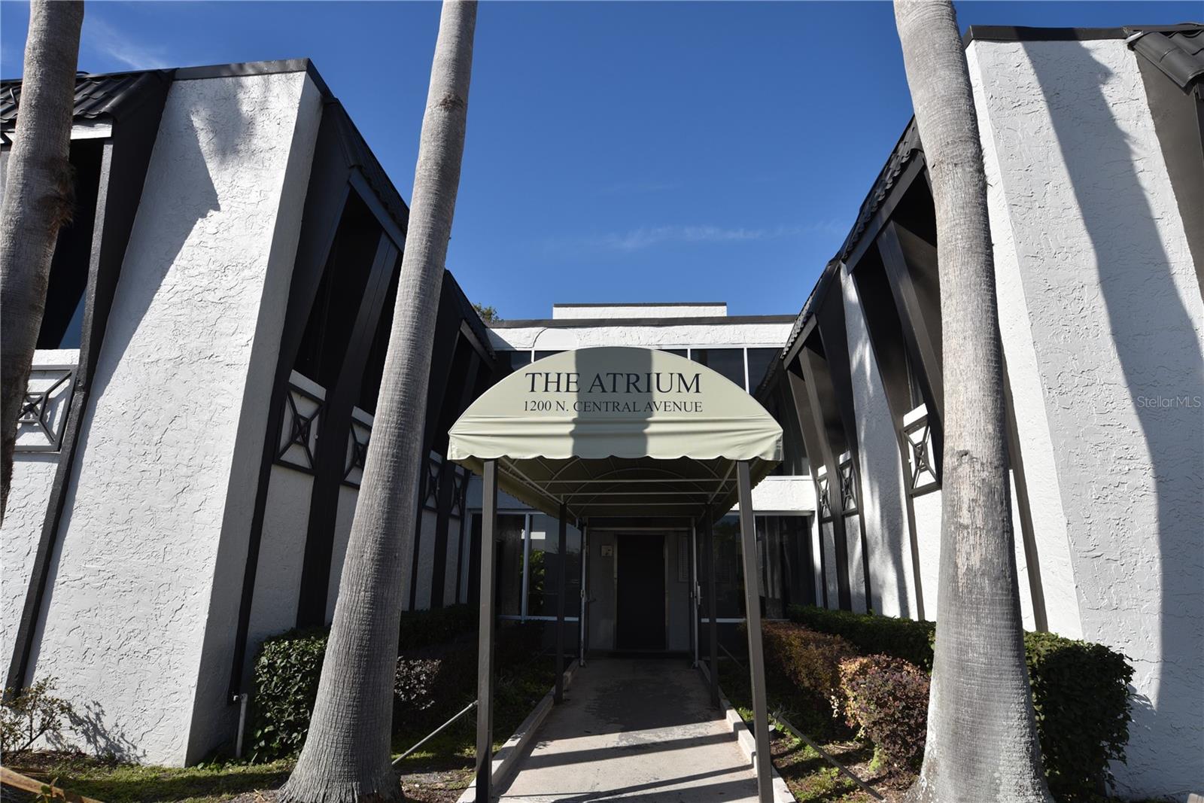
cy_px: 402
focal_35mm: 18
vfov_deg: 67.4
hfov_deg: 90.0
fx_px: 602
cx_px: 602
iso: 200
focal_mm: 18
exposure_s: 1/400
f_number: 10
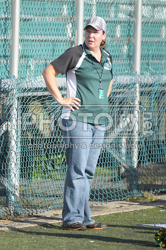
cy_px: 125
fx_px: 3954
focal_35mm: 570
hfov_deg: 2.4
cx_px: 83
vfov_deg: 3.6
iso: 1600
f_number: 4
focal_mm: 380
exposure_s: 1/6400
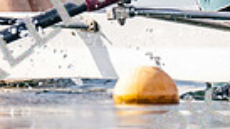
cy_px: -148
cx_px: 282
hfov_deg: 0.8
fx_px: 16268
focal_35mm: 2668
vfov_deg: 0.5
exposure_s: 1/2500
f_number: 5.6
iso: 280
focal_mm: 600
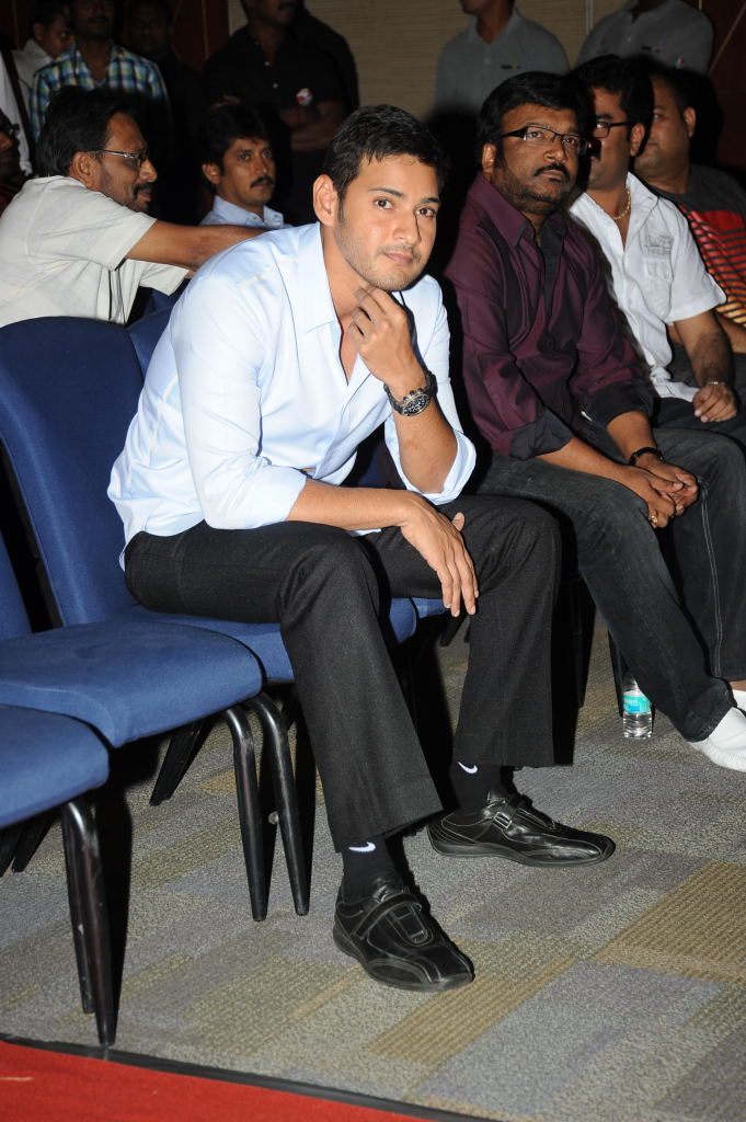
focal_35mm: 75
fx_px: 2335
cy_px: 561
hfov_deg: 18.2
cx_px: 373
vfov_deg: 27.0
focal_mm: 75
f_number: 5.6
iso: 400
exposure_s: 1/125
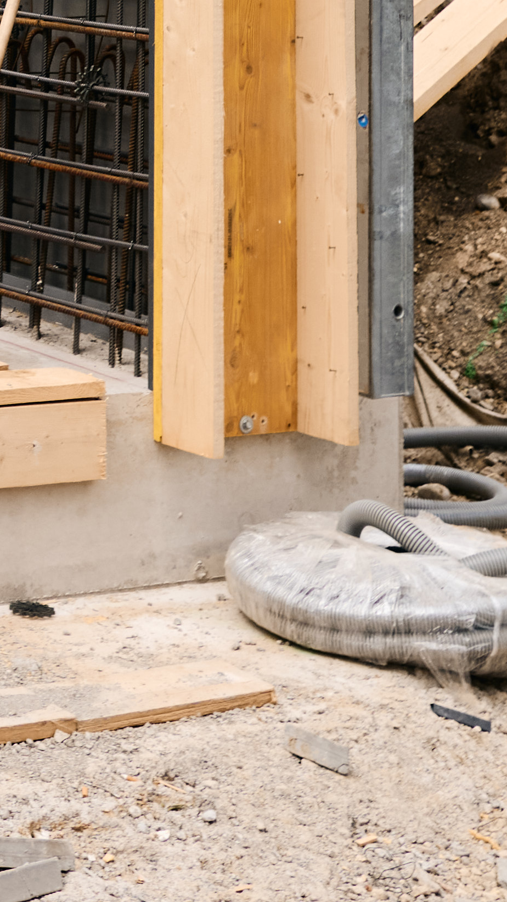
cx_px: -437
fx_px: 2462
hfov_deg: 10.9
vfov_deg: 18.1
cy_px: -511
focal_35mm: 103
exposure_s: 1/1600
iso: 250
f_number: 4
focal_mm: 20
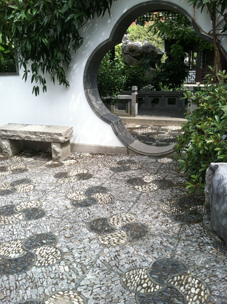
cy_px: 152
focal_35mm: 35
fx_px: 307
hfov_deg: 40.6
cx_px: 114
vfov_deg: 52.7
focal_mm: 3.85
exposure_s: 1/500
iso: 80
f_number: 2.8
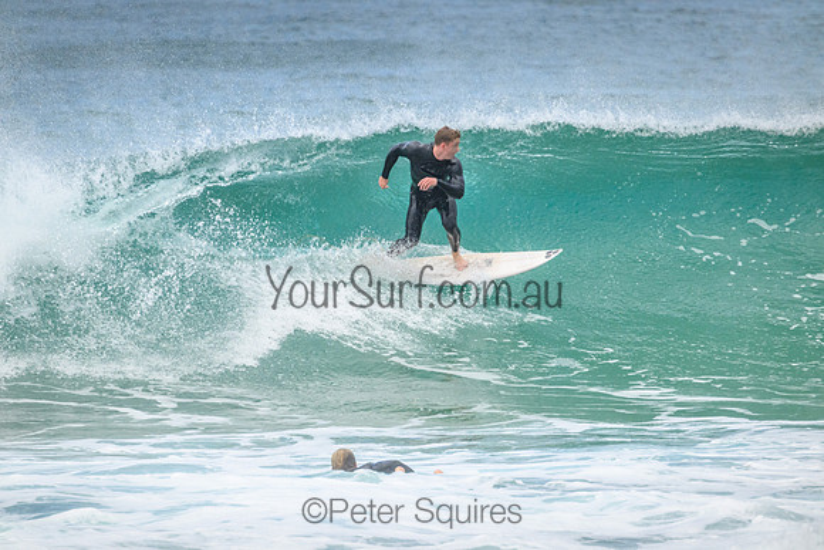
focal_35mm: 800
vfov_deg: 1.7
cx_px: 412
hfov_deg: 2.6
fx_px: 18315
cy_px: 275
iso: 2200
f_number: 11
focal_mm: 800
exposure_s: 1/3200
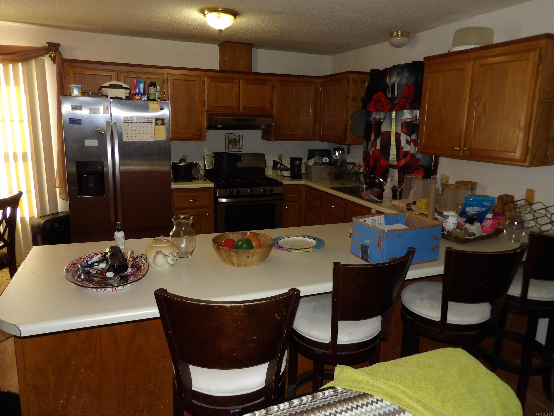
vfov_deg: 56.8
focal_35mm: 24
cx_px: 277
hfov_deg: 71.6
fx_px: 384
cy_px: 208
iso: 200
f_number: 3.2
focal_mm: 4.3
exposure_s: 1/29
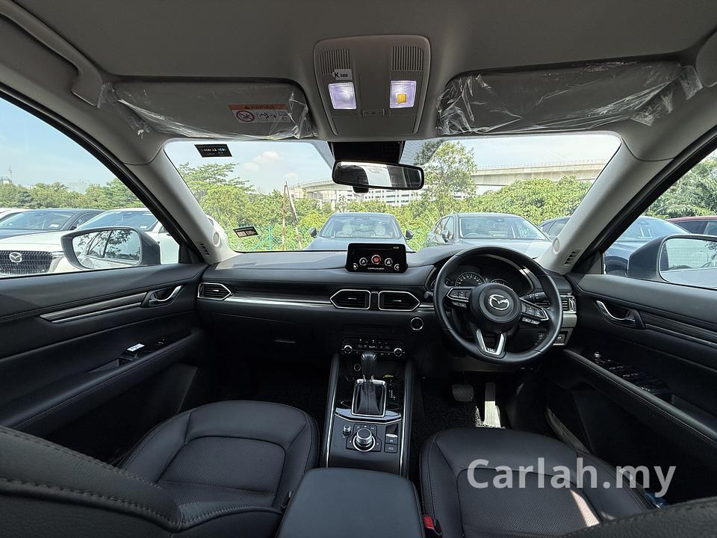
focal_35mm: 14
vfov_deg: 85.7
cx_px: 358
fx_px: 290
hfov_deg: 102.1
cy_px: 269
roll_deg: -0.6
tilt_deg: -9.6
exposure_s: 1/374
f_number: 2.2
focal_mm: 2.22
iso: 64
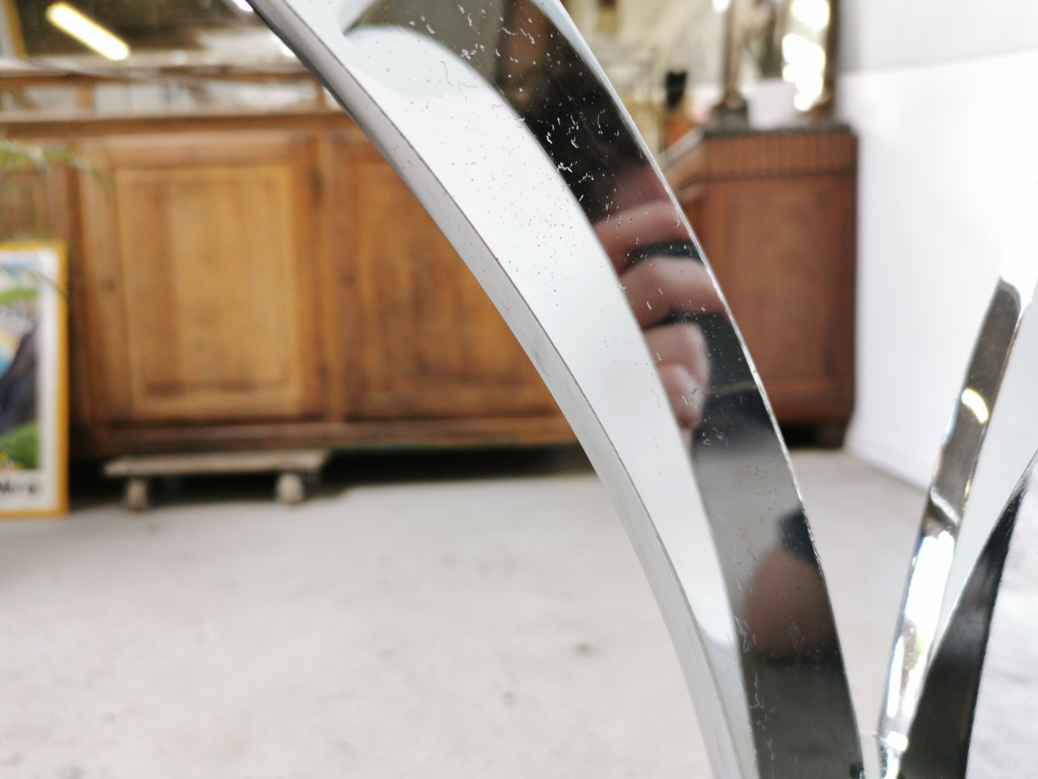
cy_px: 390
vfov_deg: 51.4
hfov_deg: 65.3
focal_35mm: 27
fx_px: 810
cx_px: 519
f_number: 1.8
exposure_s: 1/50
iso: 125
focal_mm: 5.58
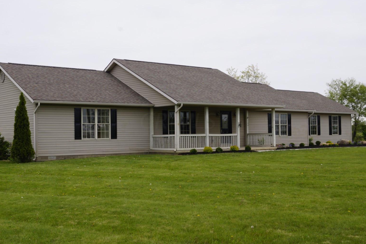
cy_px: 121
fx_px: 478
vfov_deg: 28.7
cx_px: 178
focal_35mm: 47
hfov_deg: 41.9
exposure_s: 1/80
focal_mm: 30
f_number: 13
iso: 100
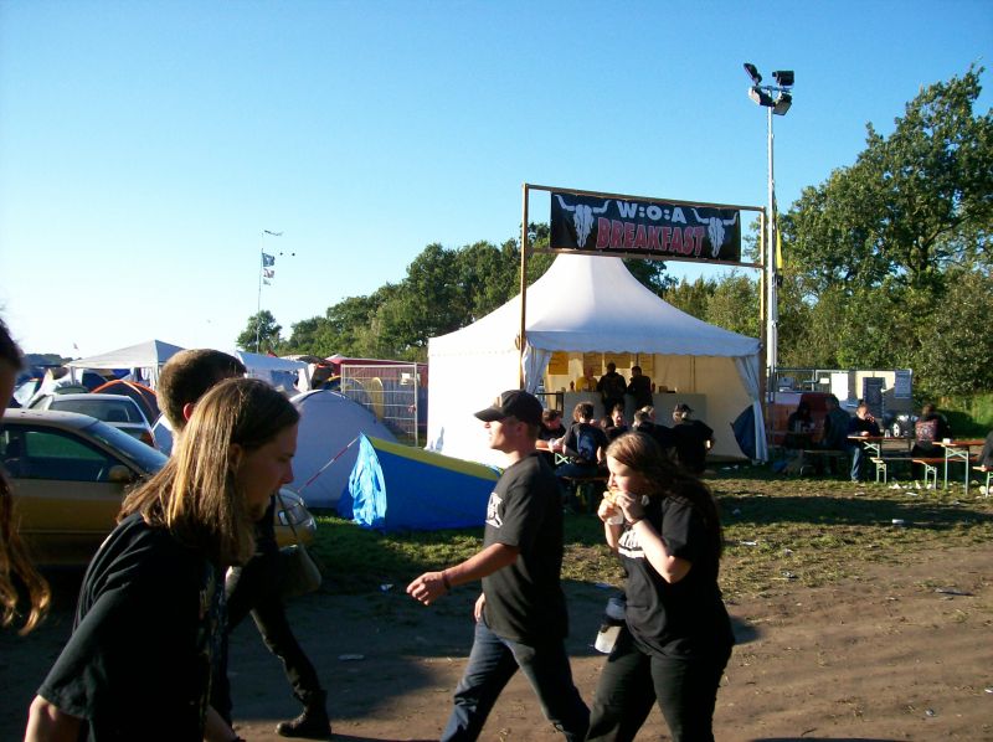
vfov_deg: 39.6
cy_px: 371
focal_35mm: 36
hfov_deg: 51.4
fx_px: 1031
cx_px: 496
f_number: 2.7
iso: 80
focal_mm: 6
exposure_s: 1/686
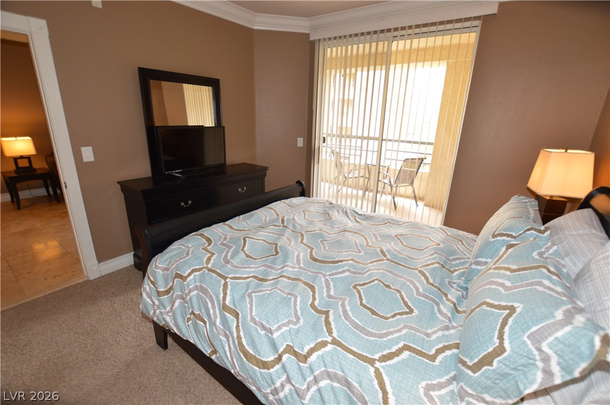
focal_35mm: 15
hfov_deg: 100.5
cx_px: 305
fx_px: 254
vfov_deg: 77.2
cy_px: 202
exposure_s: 1/60
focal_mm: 10
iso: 400
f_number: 4
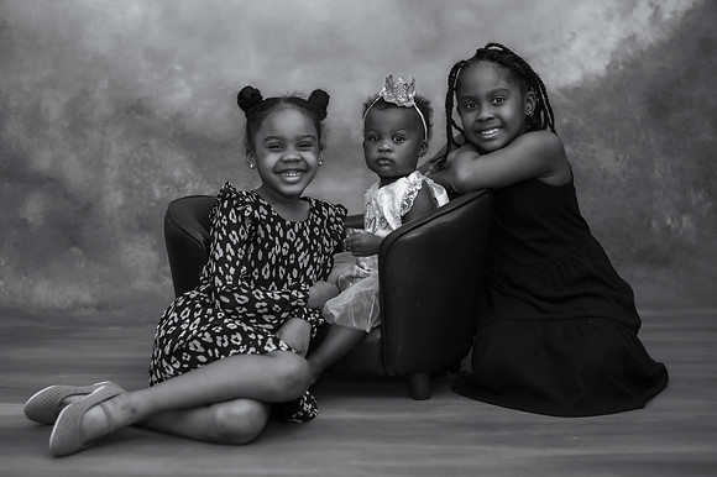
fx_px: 1154
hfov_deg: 34.5
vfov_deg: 23.4
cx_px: 362
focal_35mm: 58
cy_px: 218
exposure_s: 1/200
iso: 250
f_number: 2.5
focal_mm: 50
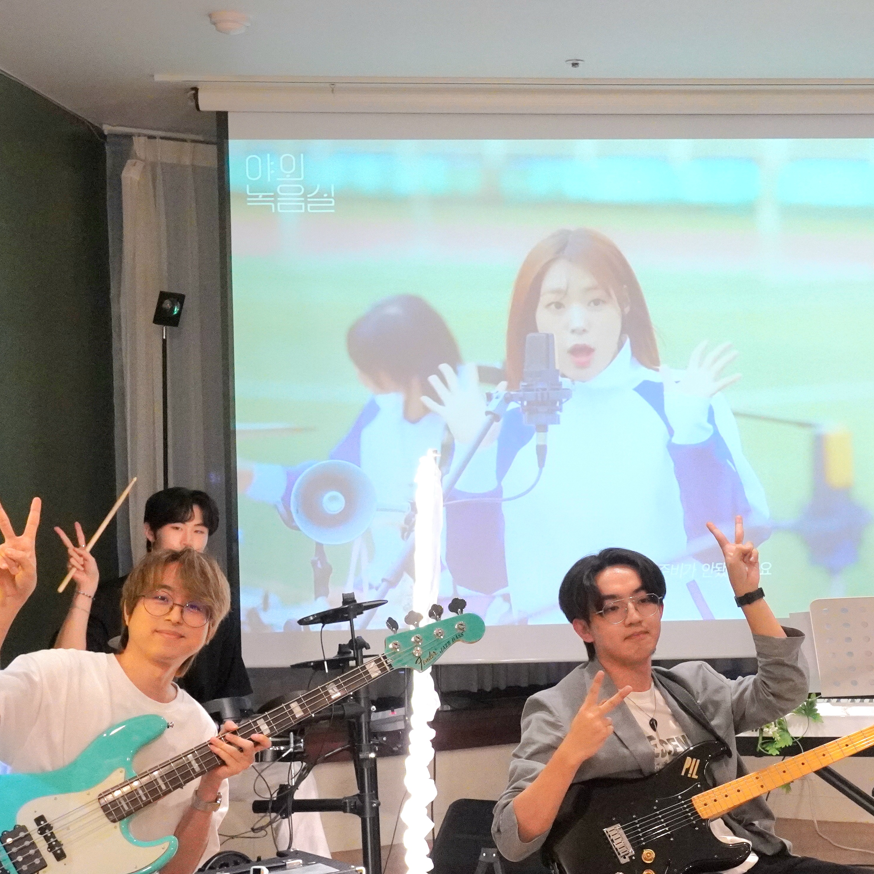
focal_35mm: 62
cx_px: 773
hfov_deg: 26.8
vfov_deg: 27.7
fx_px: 1771
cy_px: 523
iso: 4000
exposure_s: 1/40
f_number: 9
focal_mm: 24
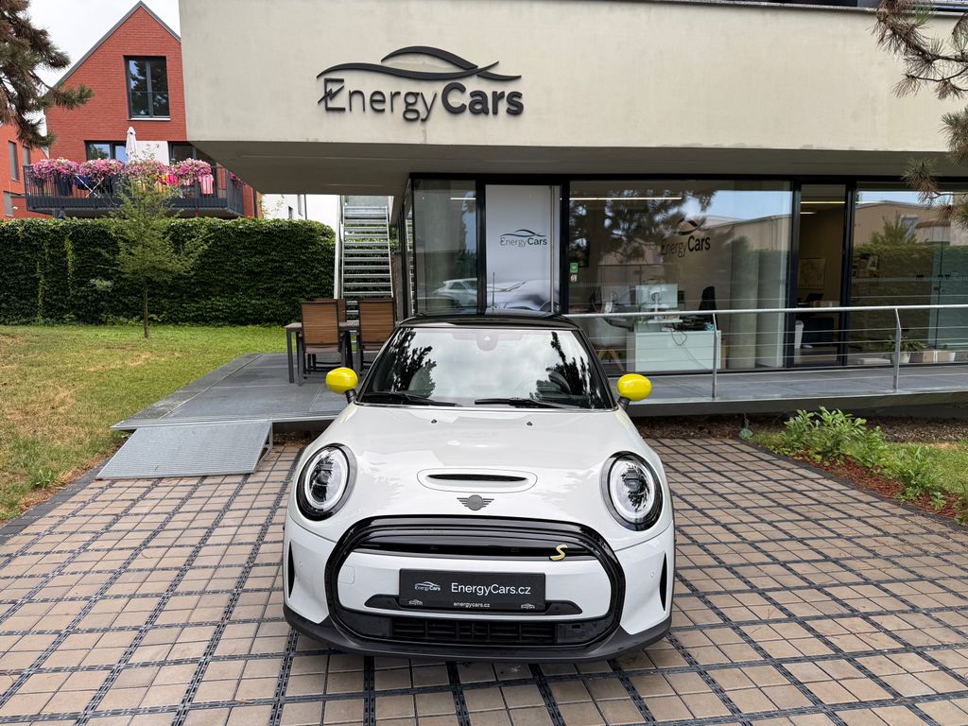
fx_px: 671
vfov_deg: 56.8
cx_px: 484
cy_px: 363
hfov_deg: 71.6
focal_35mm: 24
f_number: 1.78
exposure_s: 1/849
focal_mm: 6.76
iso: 80
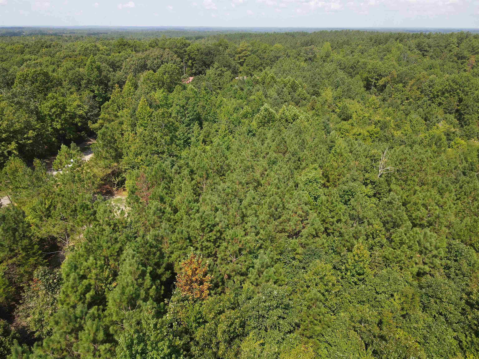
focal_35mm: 24
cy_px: 180
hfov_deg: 71.6
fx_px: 332
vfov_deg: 56.8
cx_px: 240
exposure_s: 1/350
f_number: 2.8
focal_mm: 4.5
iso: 100
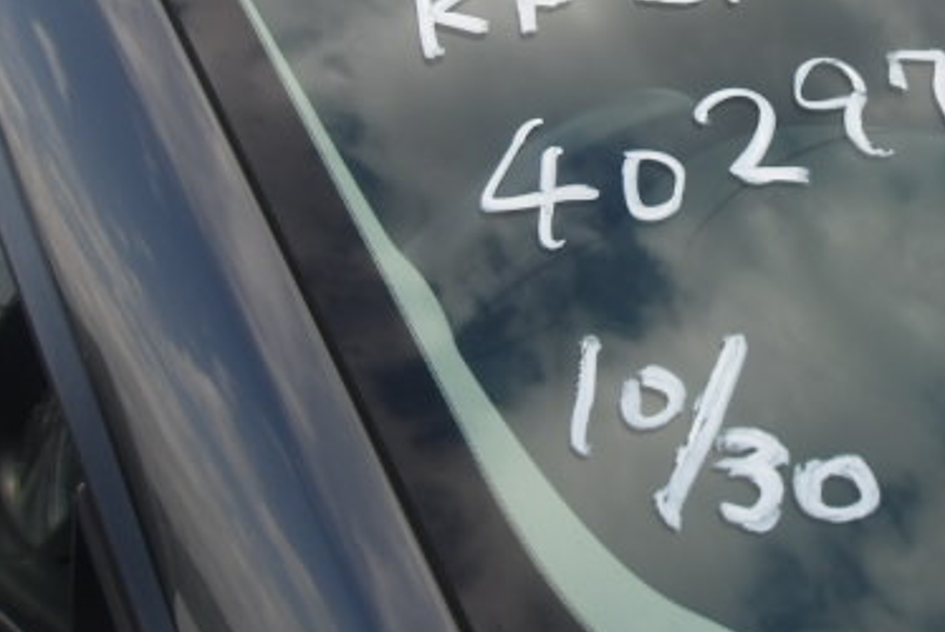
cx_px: 707
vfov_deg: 27.2
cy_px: 78
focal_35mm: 48
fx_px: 1261
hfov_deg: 40.0
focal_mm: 4.9
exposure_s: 1/60
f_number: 10.4
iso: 127
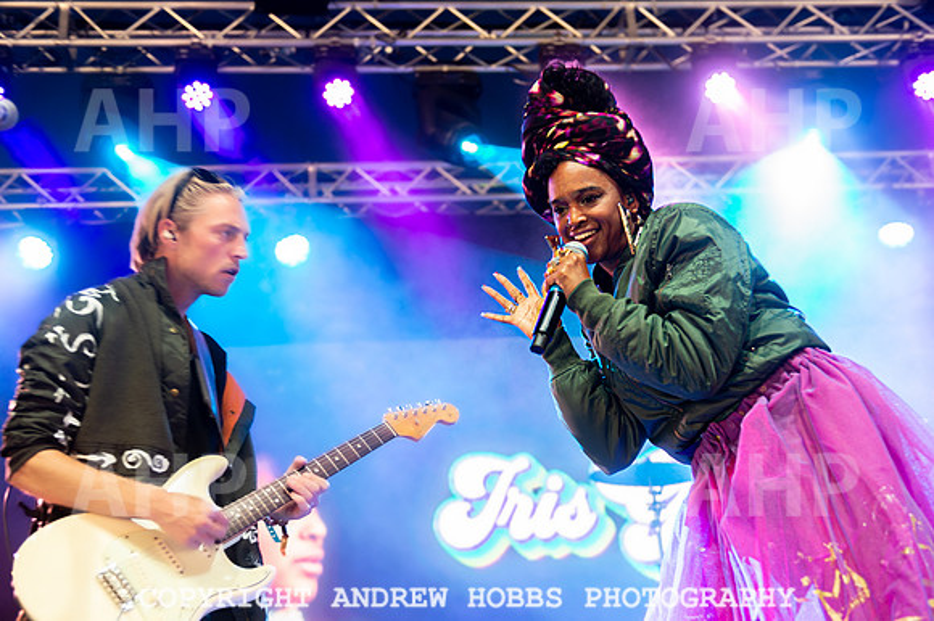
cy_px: 305
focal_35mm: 49
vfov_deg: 27.5
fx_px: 1271
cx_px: 458
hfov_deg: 40.4
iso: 800
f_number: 2.8
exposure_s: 1/100
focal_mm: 48
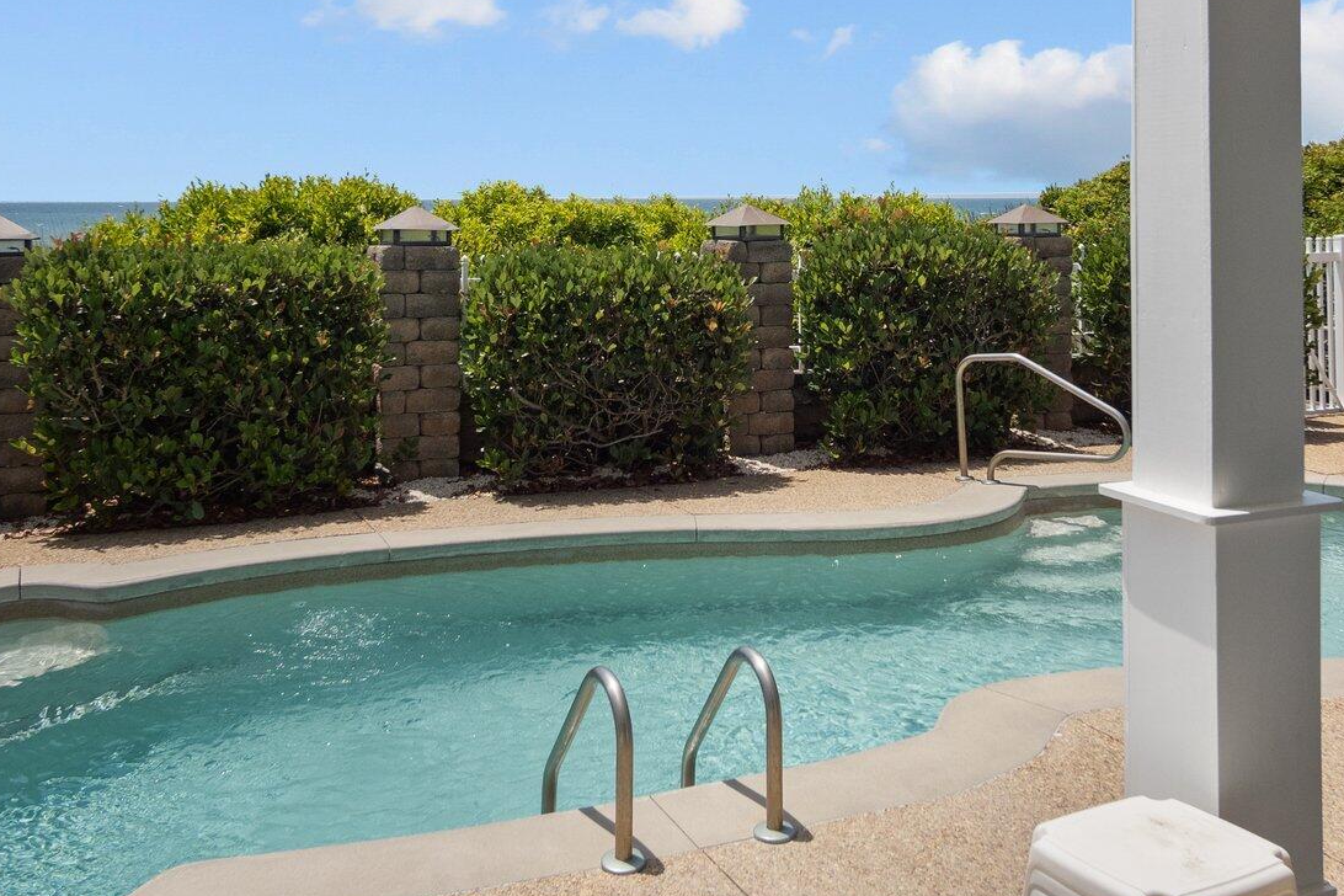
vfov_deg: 33.7
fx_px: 1456
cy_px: 258
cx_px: 737
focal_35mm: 39
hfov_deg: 49.5
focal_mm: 10
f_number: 4
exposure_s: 1/2500
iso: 200
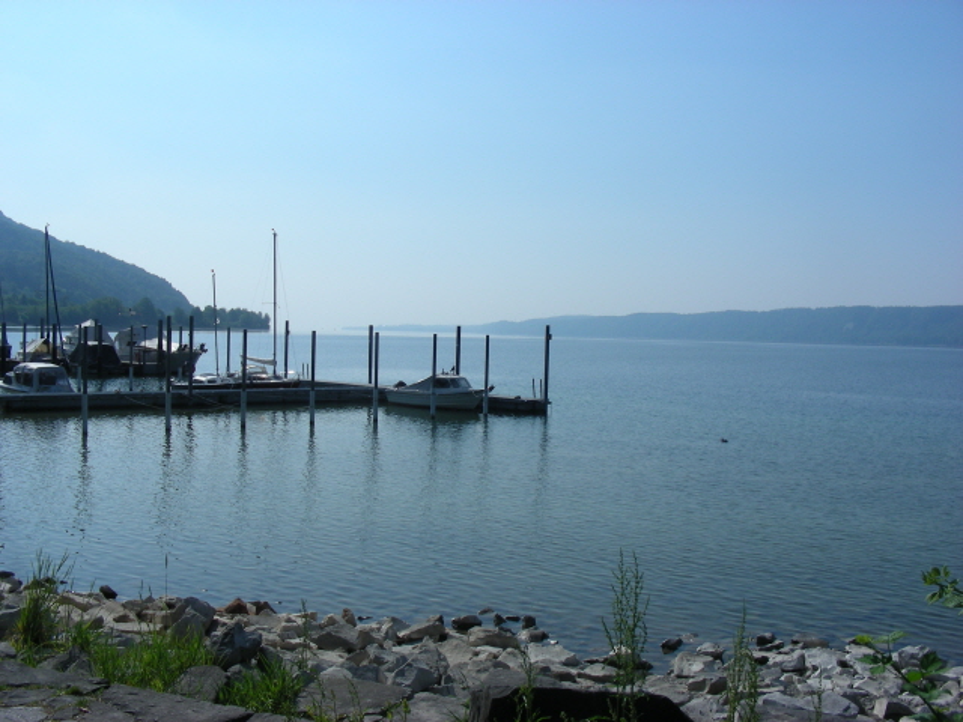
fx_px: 1057
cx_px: 482
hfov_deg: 49.0
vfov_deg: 37.7
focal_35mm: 38
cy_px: 361
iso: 50
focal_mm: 6.3
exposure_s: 1/584
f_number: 5.6
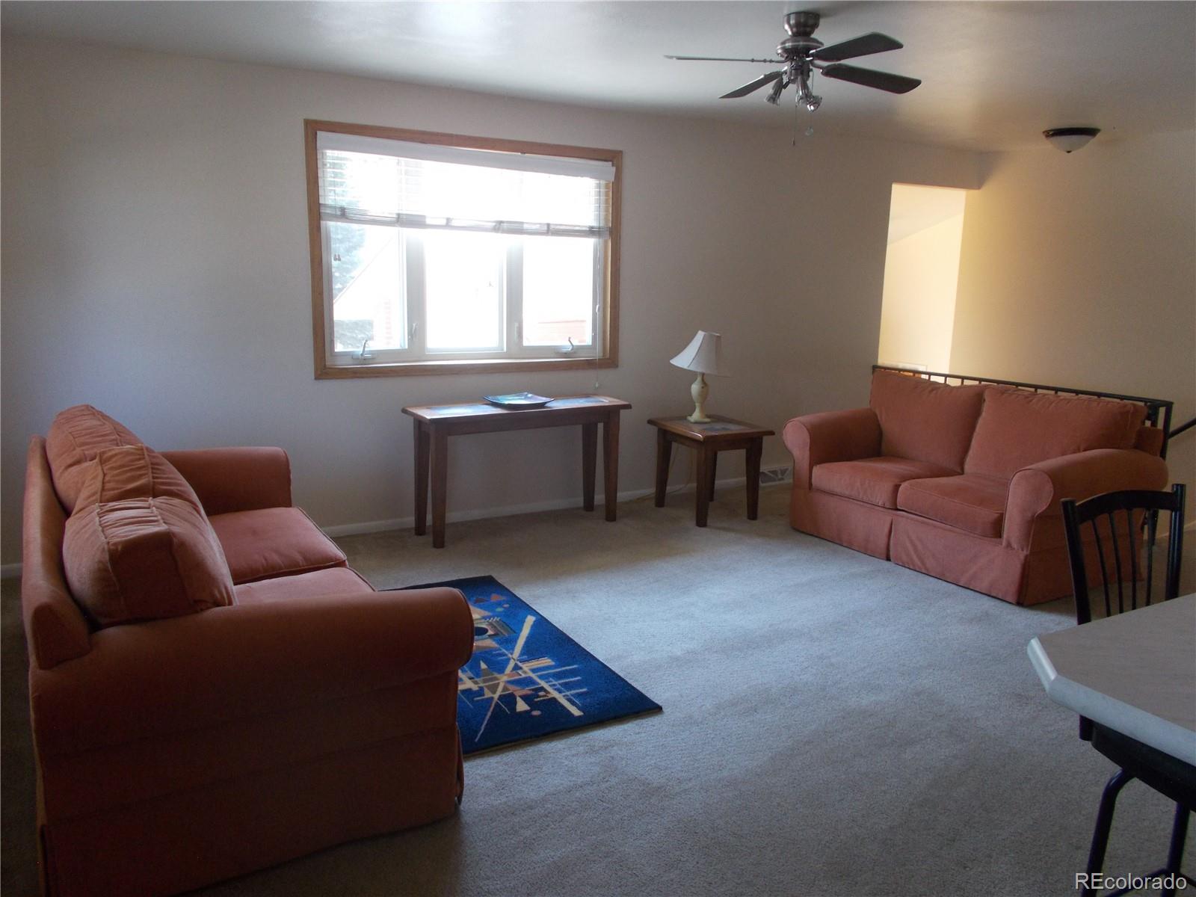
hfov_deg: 67.3
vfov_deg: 53.1
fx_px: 898
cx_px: 598
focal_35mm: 26
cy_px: 448
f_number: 3.2
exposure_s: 1/25
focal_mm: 4.6
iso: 180
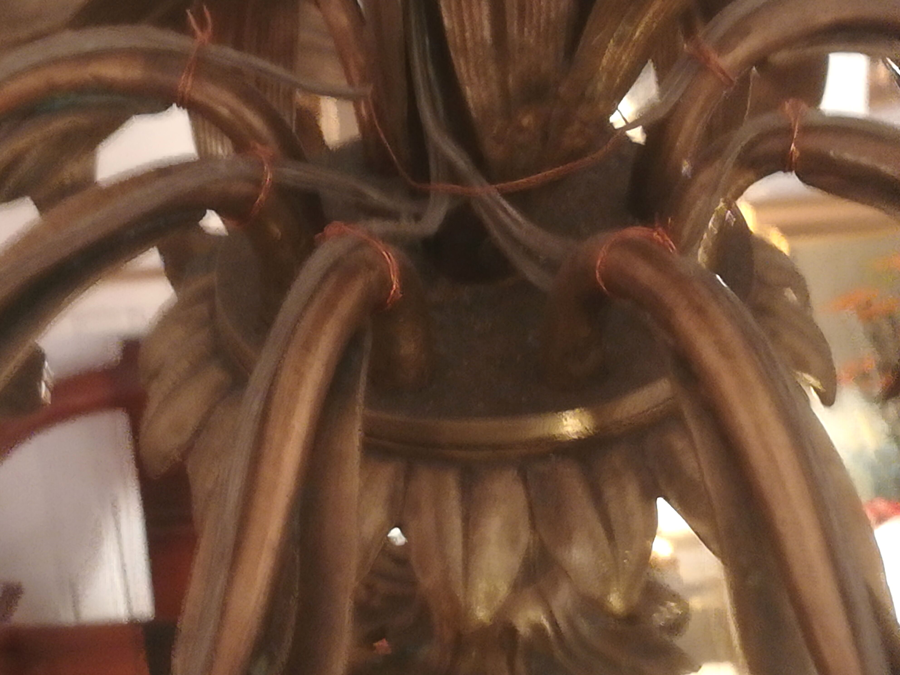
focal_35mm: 98
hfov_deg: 20.0
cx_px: 450
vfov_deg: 15.1
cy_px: 338
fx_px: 2548
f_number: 2.2
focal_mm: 3.83
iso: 500
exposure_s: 1/14.3
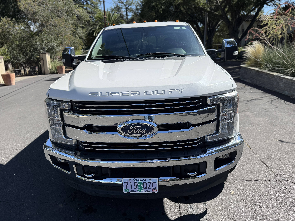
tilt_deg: -16.6
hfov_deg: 71.6
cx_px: 148
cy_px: 110
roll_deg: -2.5
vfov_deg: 56.8
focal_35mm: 24
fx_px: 205
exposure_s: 1/3953
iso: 100
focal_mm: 6.76
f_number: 1.78
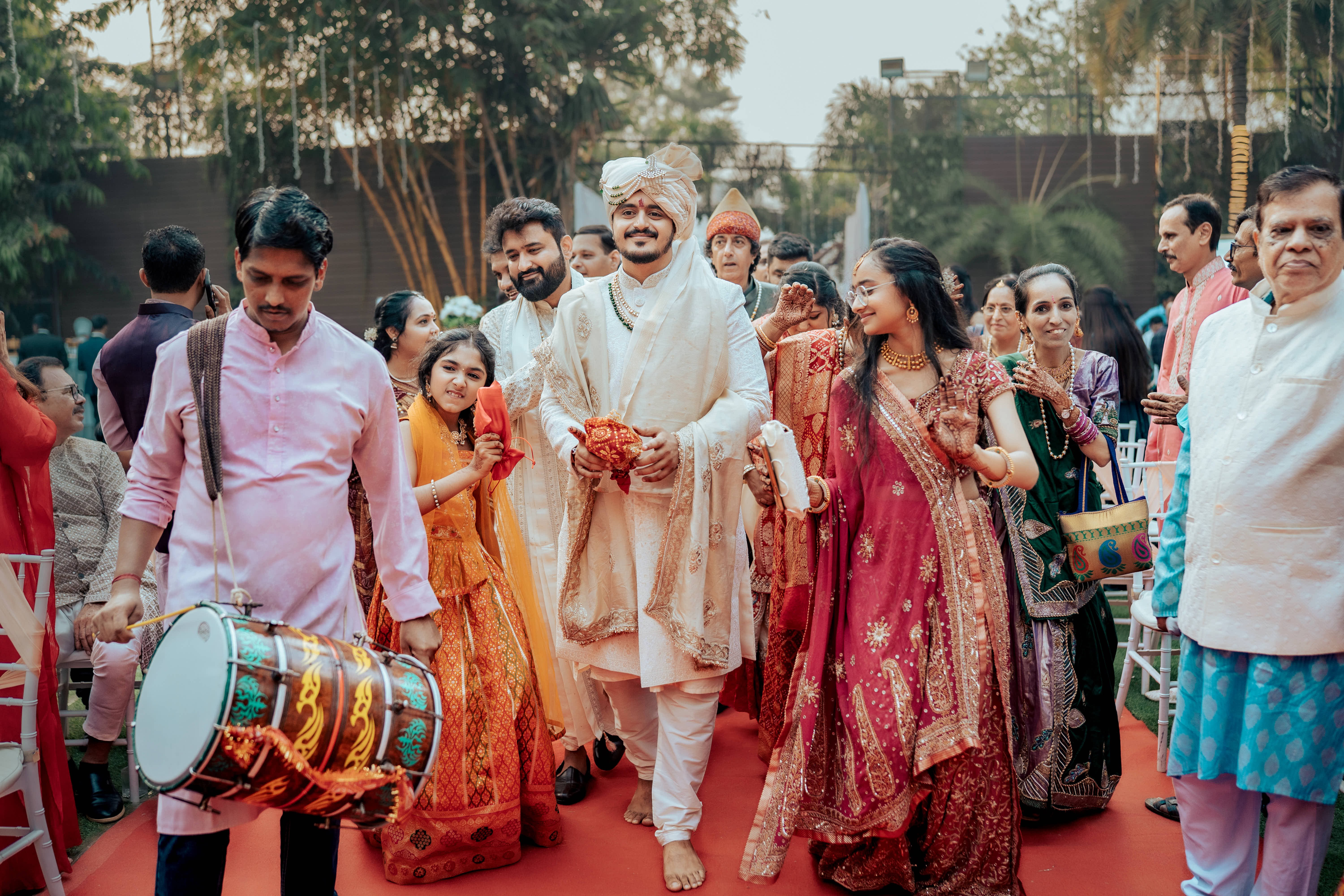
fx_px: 1307
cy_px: 448
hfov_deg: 54.4
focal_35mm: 35
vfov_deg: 37.9
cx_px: 672
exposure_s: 1/400
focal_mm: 35
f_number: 2
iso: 320
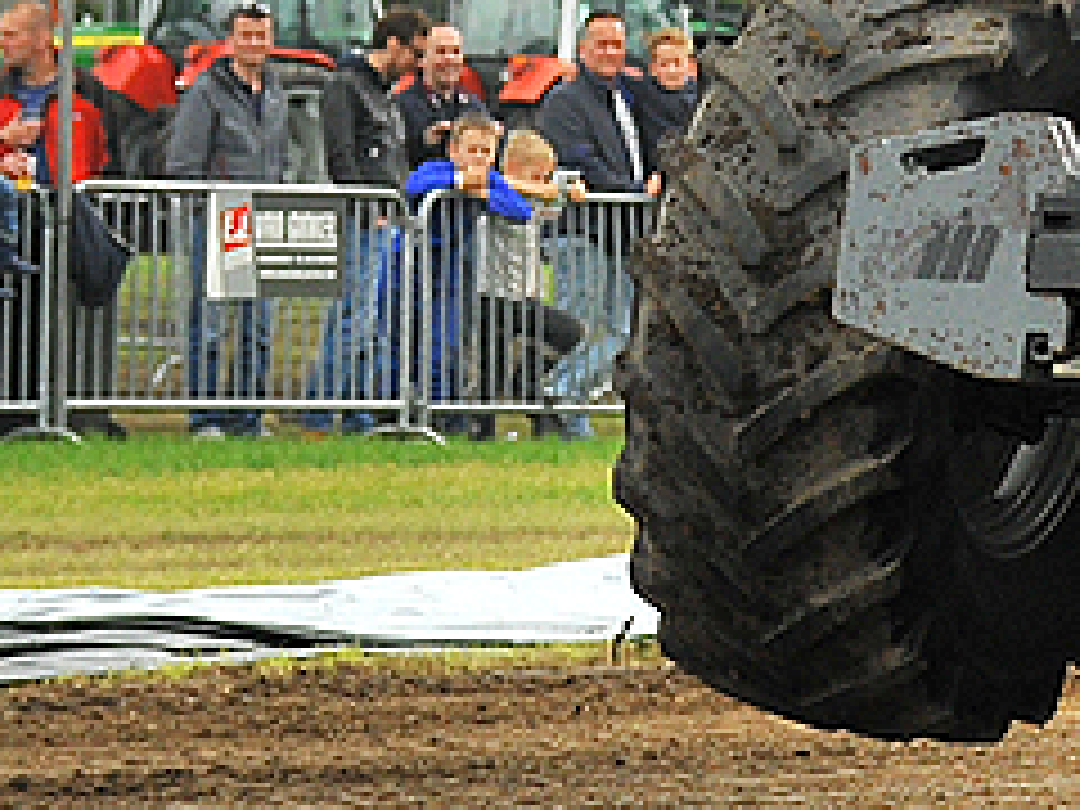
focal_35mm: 528
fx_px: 16473
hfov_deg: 3.7
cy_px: 171
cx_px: 1750
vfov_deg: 2.8
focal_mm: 86
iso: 500
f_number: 6.3
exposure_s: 1/640
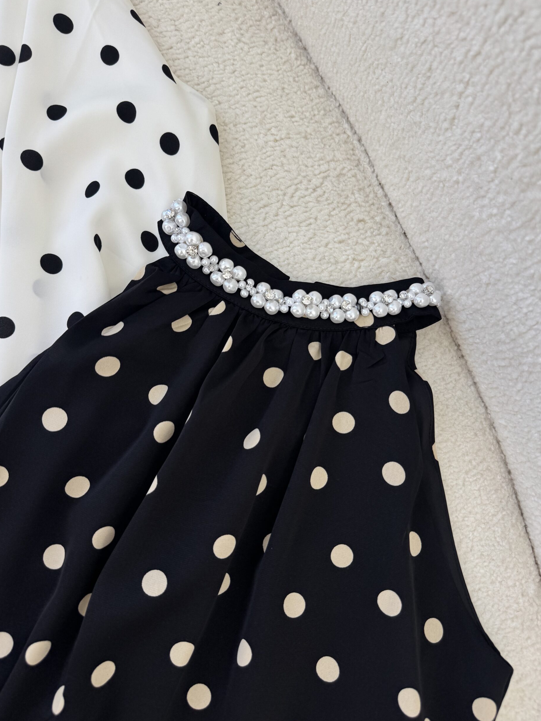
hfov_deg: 54.9
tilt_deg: -78.2
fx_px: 521
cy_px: 348
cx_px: 265
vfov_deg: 69.4
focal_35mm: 25
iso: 64
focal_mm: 6.76
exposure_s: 1/168
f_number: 1.78
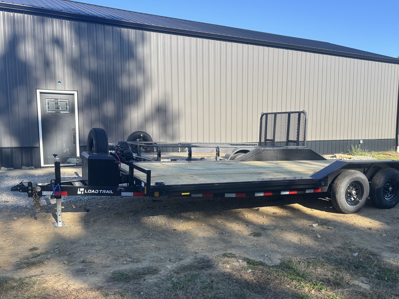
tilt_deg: -7.6
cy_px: 170
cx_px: 231
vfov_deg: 42.8
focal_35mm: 33
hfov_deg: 55.1
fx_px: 380
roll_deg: -1.3
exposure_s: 1/1295
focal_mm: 5.96
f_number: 1.6
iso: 50
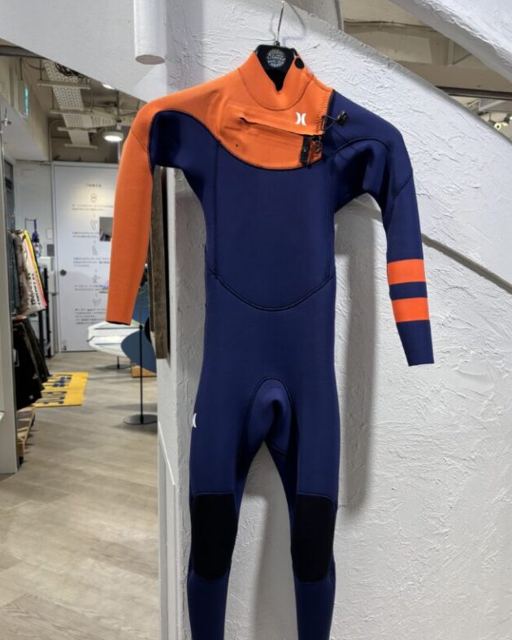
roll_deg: -0.7
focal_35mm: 33
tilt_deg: -8.4
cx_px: 287
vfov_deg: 54.2
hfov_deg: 44.5
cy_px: 339
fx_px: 625
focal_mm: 5.96
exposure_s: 1/100
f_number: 1.6
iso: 50
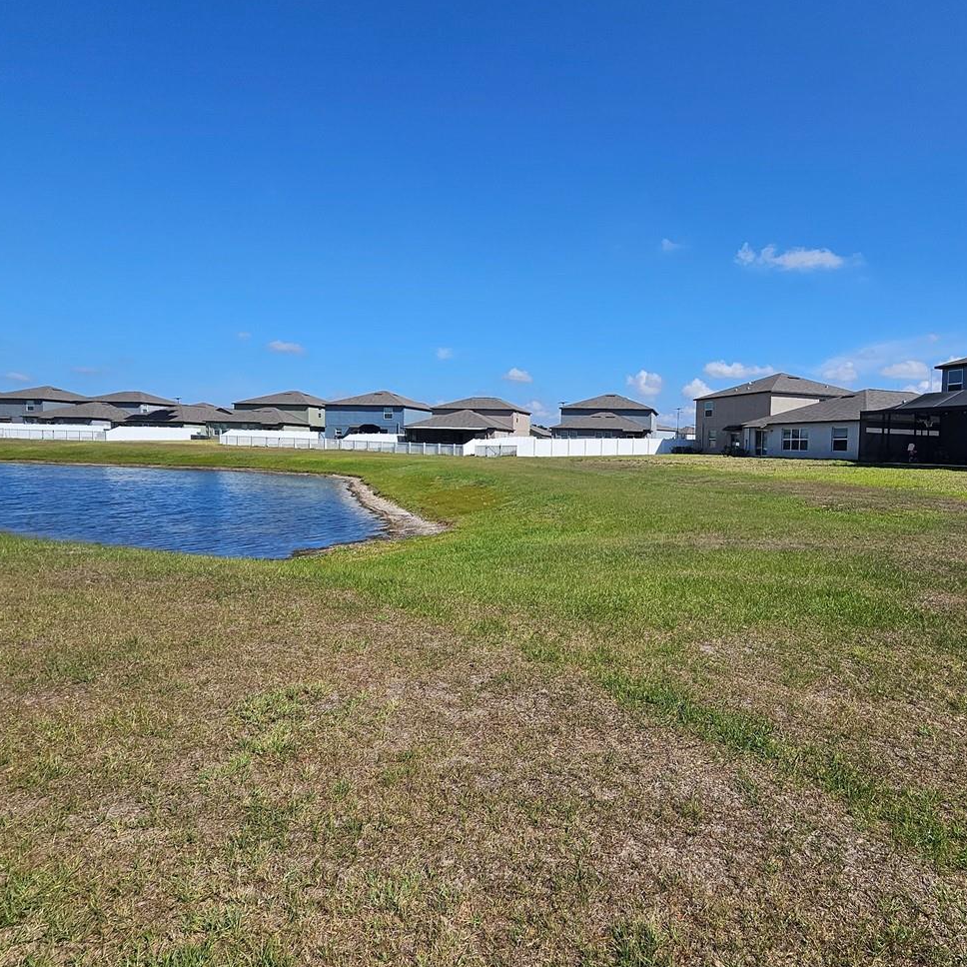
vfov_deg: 77.7
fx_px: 600
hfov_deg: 76.8
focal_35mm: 19
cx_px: 581
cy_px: 484
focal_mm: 1.7
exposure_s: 1/2038
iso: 32
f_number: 2.2
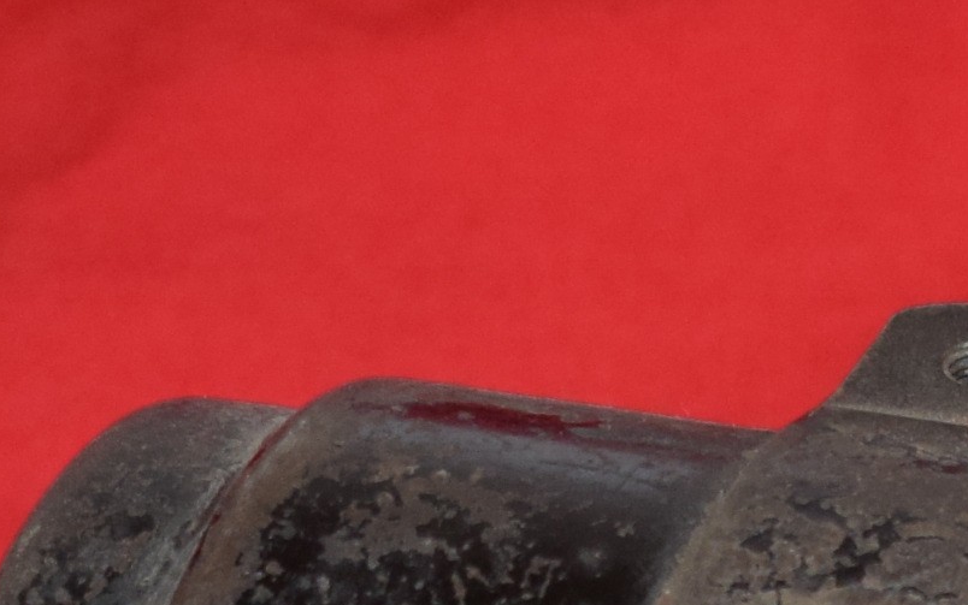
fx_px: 6092
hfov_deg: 9.0
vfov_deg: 5.4
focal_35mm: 231
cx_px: 962
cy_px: 1590
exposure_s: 1/160
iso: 640
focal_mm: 27
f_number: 5
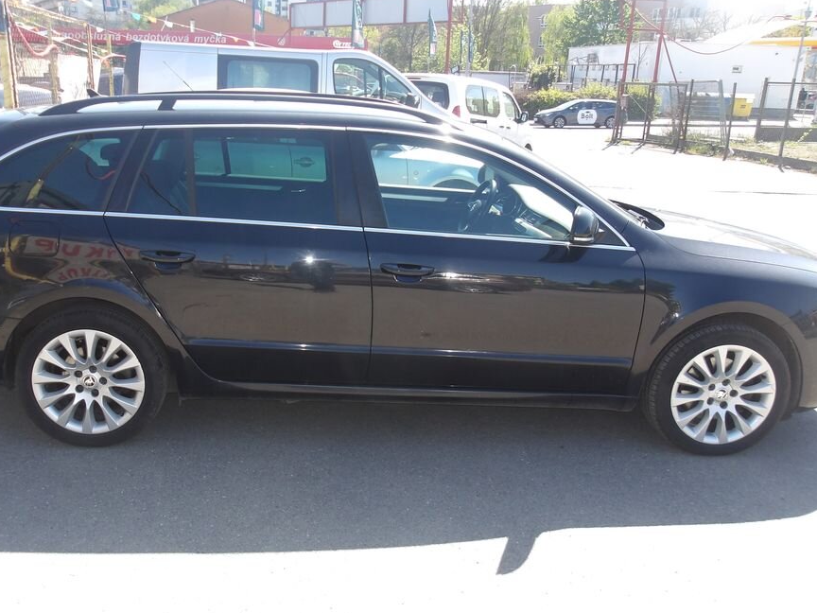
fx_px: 755
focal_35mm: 32
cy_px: 309
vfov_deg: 44.2
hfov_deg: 56.6
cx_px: 352
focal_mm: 4.9
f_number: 3
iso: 100
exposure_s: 1/327
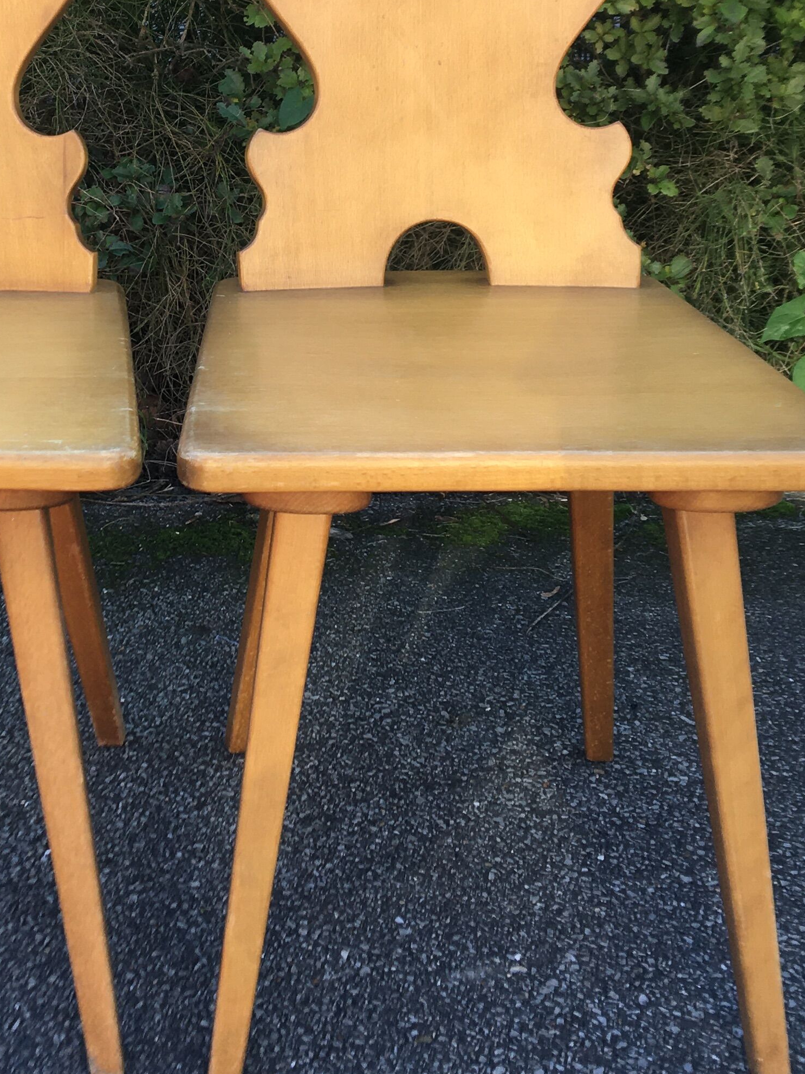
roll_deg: +2.5
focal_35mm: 59
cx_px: 145
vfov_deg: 32.0
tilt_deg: -18.5
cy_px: 248
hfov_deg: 24.4
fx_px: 1830
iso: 25
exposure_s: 1/112
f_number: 2.2
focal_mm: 4.15
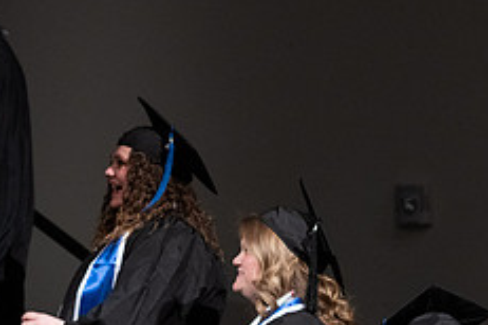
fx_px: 2887
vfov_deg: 6.4
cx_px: 361
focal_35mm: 213
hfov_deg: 9.6
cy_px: 337
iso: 2000
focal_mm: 85
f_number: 2.5
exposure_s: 1/320
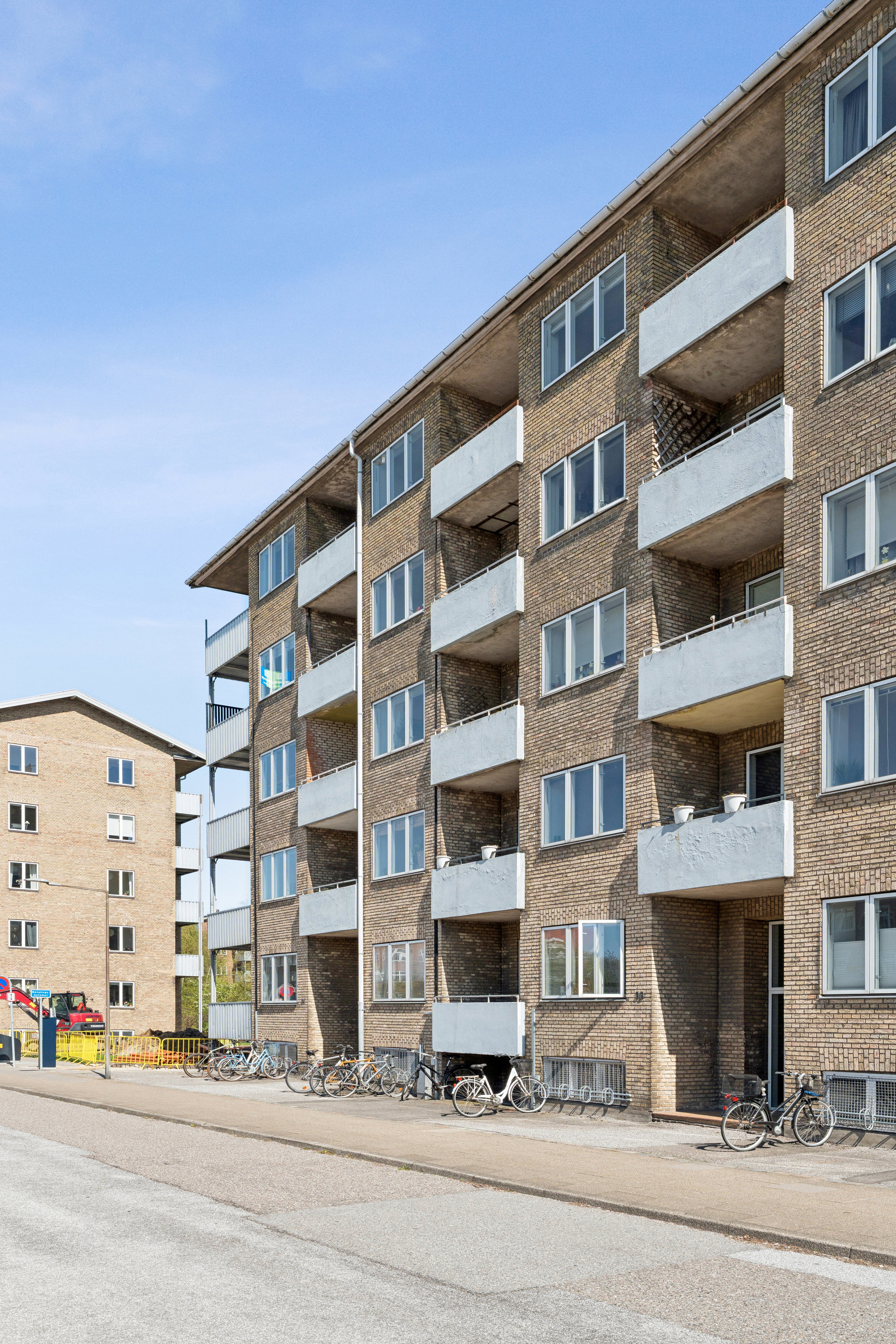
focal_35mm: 27
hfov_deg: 47.9
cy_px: 672
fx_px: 1008
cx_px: 448
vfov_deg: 67.4
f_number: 10
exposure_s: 1/640
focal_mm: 27
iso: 400
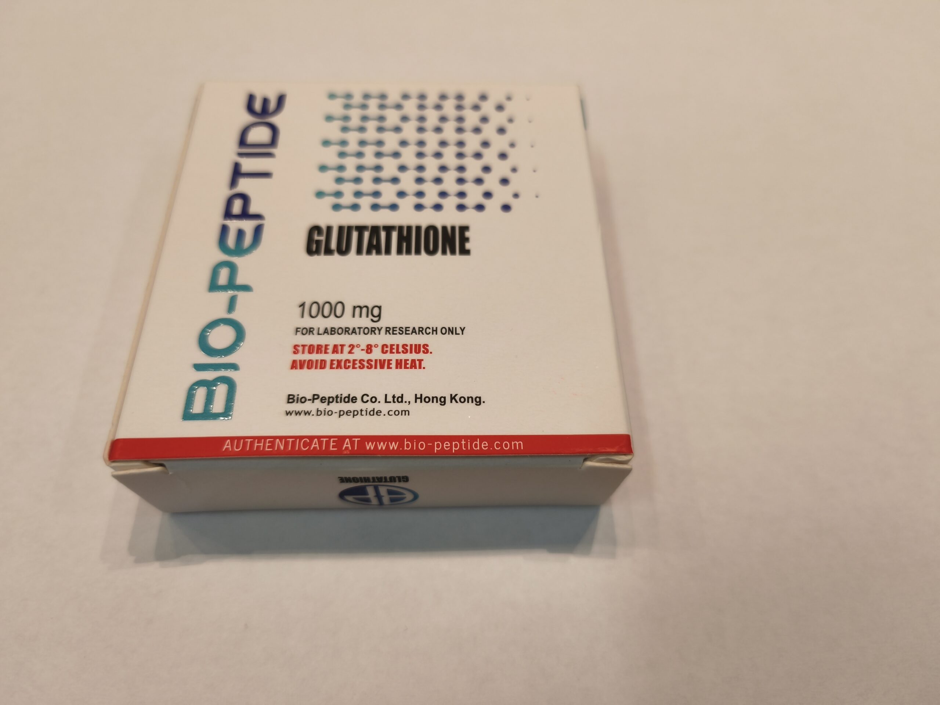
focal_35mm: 23
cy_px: 352
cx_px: 470
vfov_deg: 58.9
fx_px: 625
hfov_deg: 73.9
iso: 320
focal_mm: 5.35
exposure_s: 1/100
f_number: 1.7
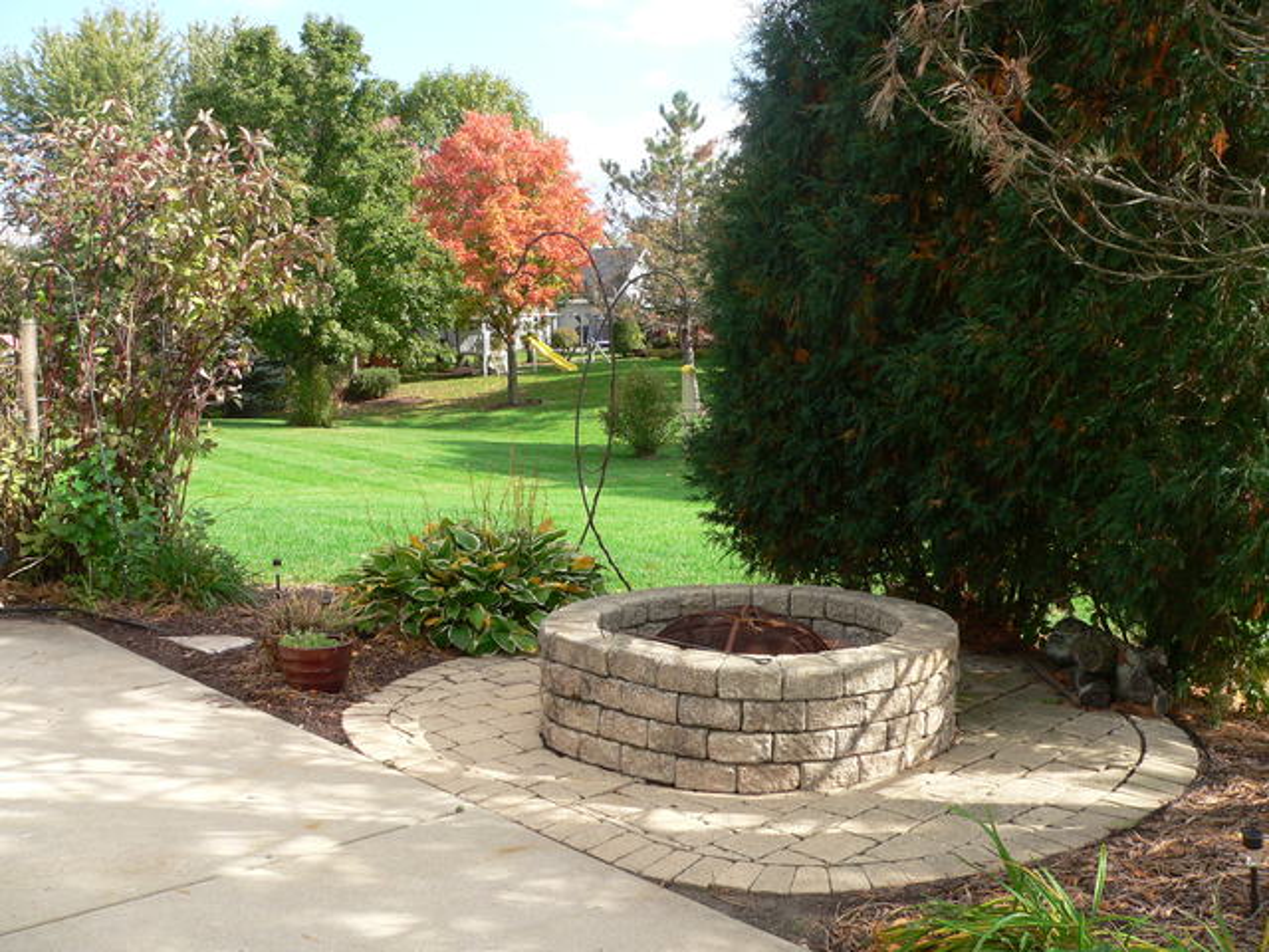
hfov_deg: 51.4
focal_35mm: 36
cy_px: 476
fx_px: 1320
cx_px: 634
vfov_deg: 39.7
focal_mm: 6
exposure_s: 1/200
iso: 80
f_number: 4
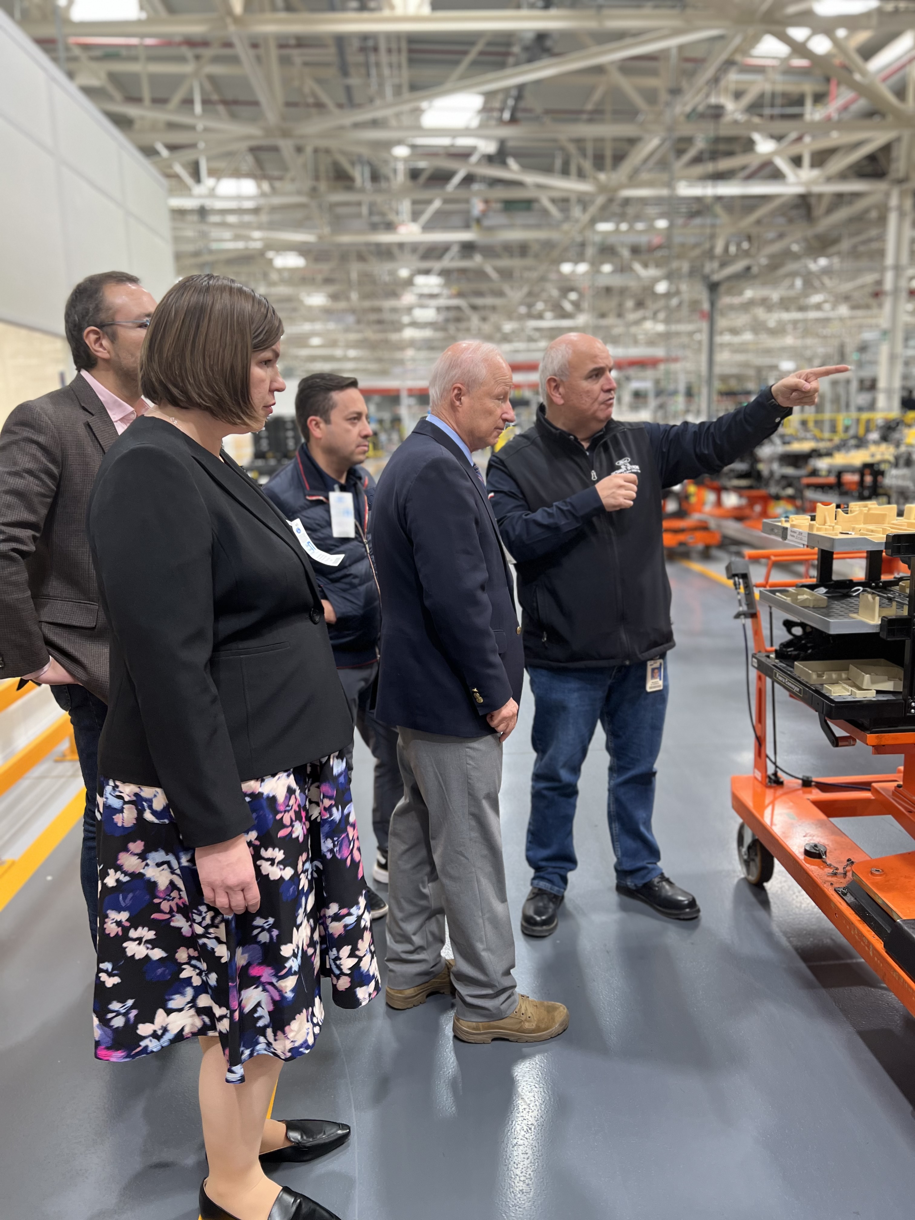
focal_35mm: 26
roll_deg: +2.0
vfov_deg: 67.3
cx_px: 458
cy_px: 610
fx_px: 916
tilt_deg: -10.7
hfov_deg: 53.1
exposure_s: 1/60
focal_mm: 5.7
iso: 80
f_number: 1.5
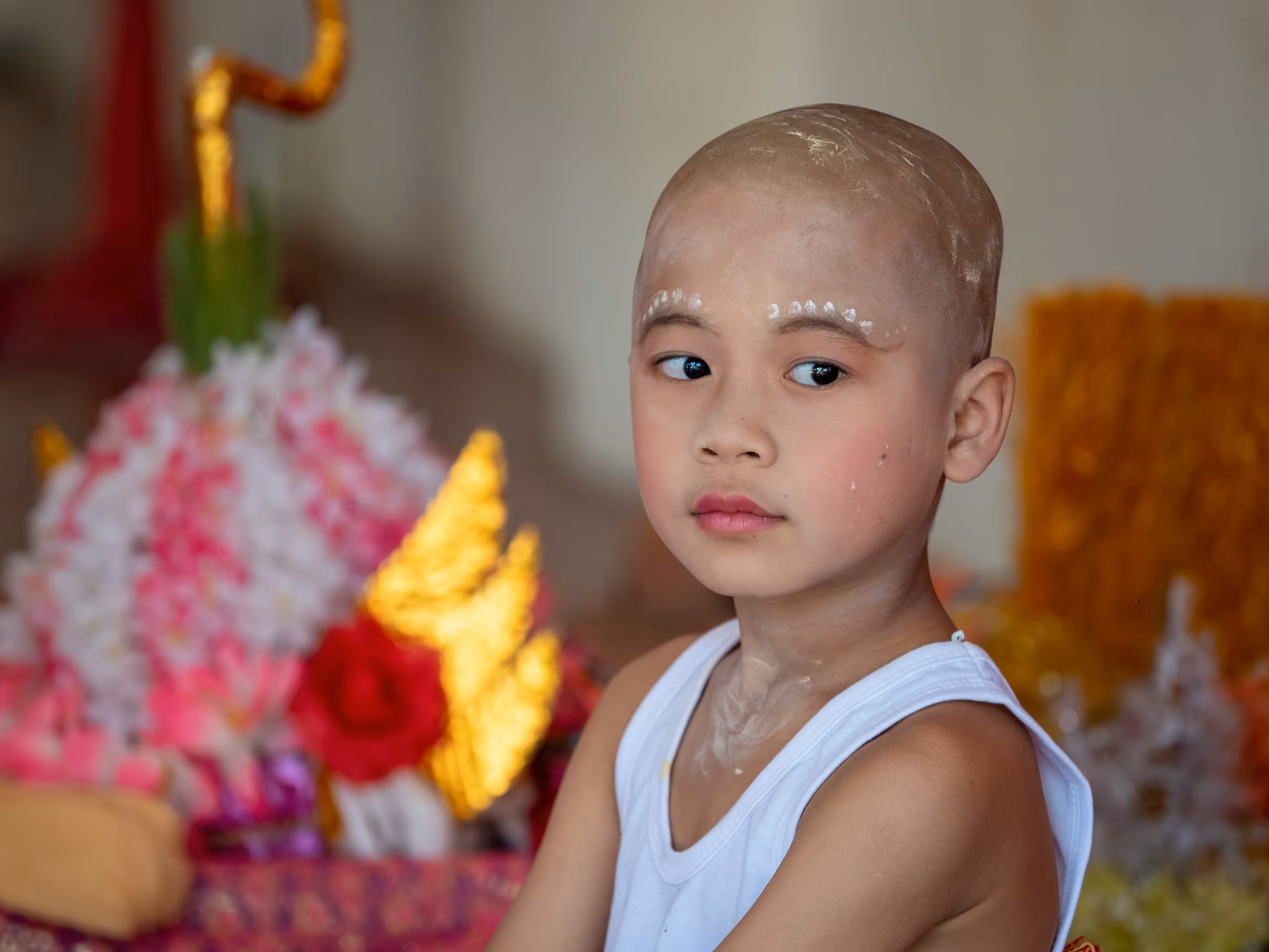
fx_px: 10998
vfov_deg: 5.0
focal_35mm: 300
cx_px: 634
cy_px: 476
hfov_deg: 6.6
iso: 500
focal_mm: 150
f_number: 2.8
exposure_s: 1/250
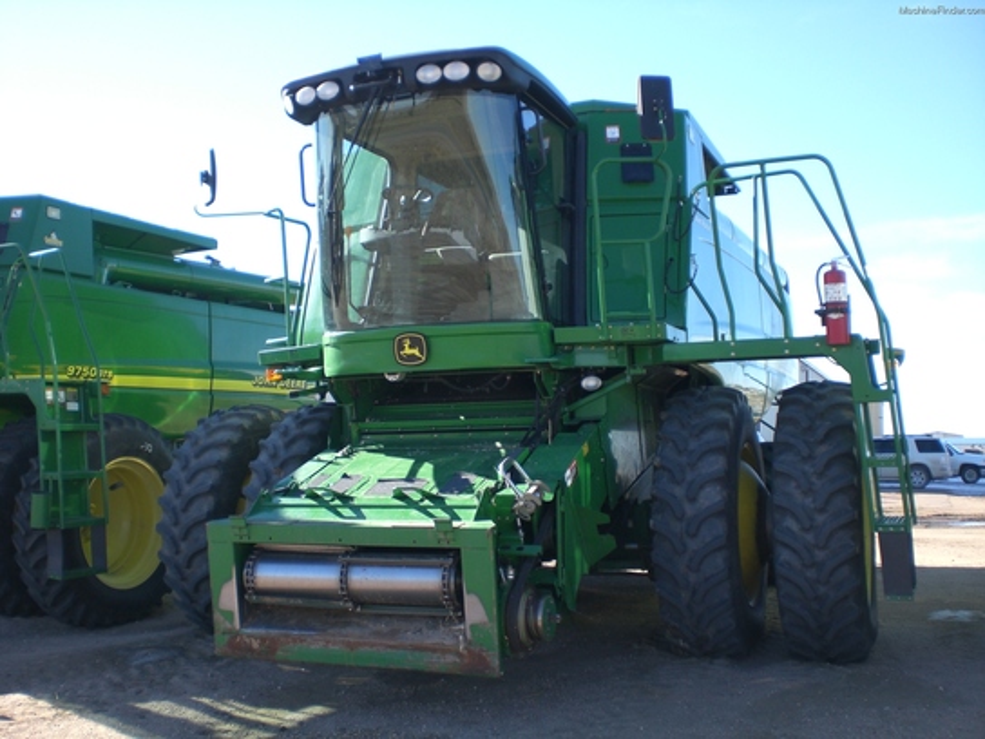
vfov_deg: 37.7
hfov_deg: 49.0
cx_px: 492
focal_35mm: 38
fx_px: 1081
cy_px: 370
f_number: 3.1
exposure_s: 1/320
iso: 50
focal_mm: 6.3
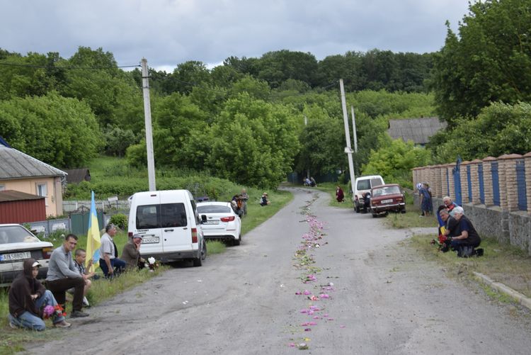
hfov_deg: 24.6
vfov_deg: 16.6
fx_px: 1218
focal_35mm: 82
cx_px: 266
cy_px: 178
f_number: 5.6
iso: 200
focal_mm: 55
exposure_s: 1/500
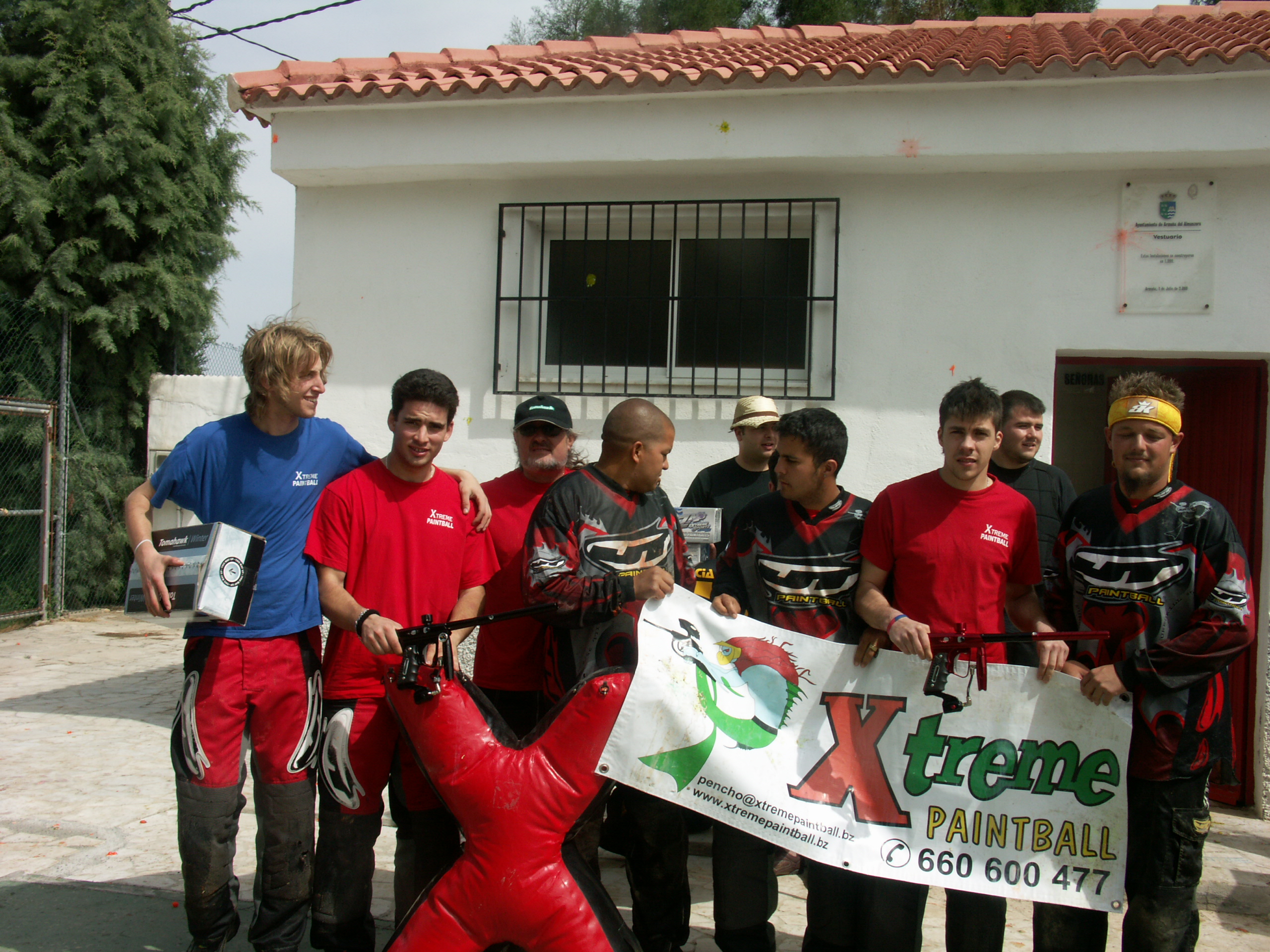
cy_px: 476
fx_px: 1394
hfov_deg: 49.0
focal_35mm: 38
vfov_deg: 37.7
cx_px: 635
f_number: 7.1
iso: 64
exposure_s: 1/320
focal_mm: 9.85
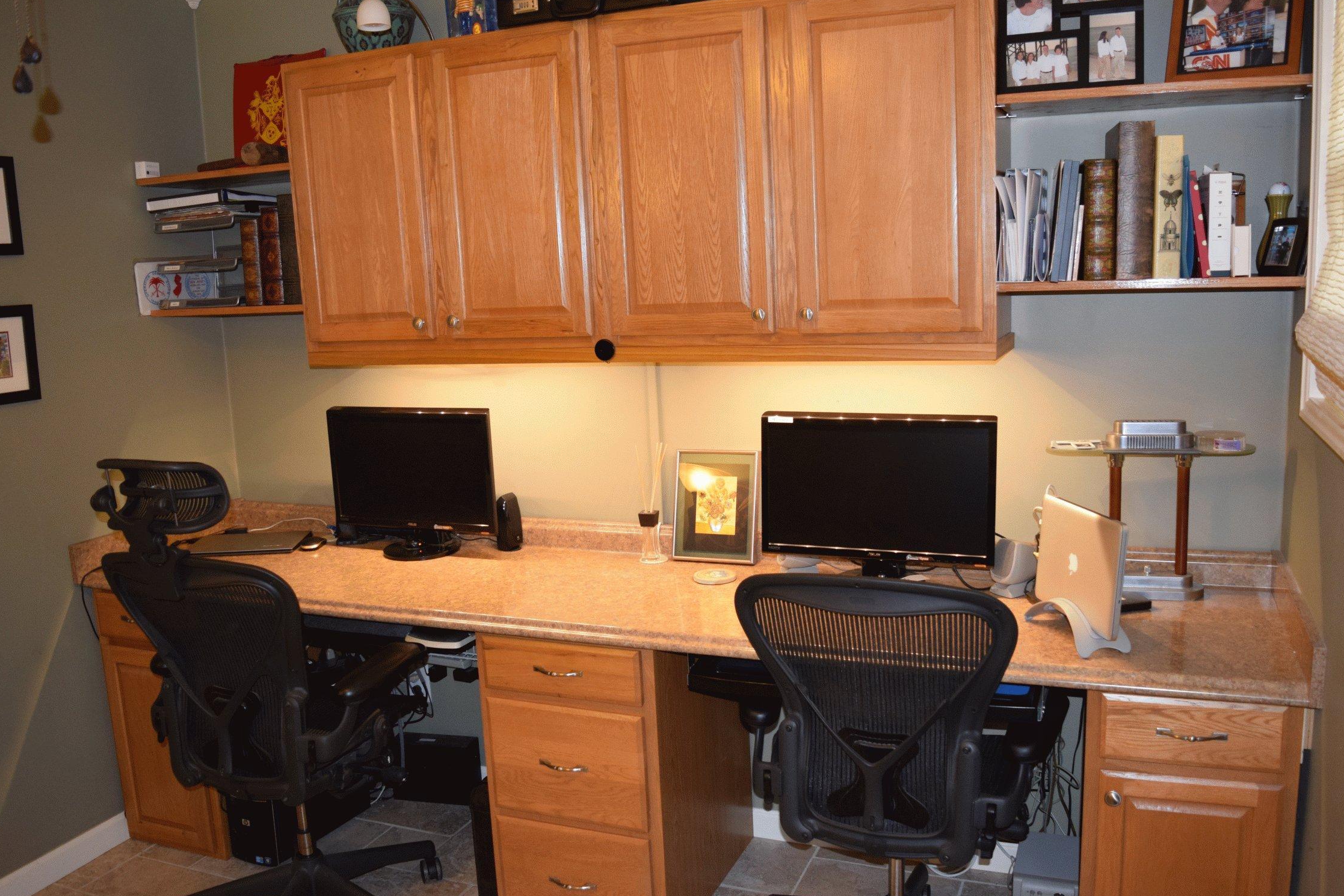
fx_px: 1083
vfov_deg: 45.0
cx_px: 696
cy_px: 466
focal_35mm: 29
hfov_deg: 63.6
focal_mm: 18
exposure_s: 1/60
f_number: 3.5
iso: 1100
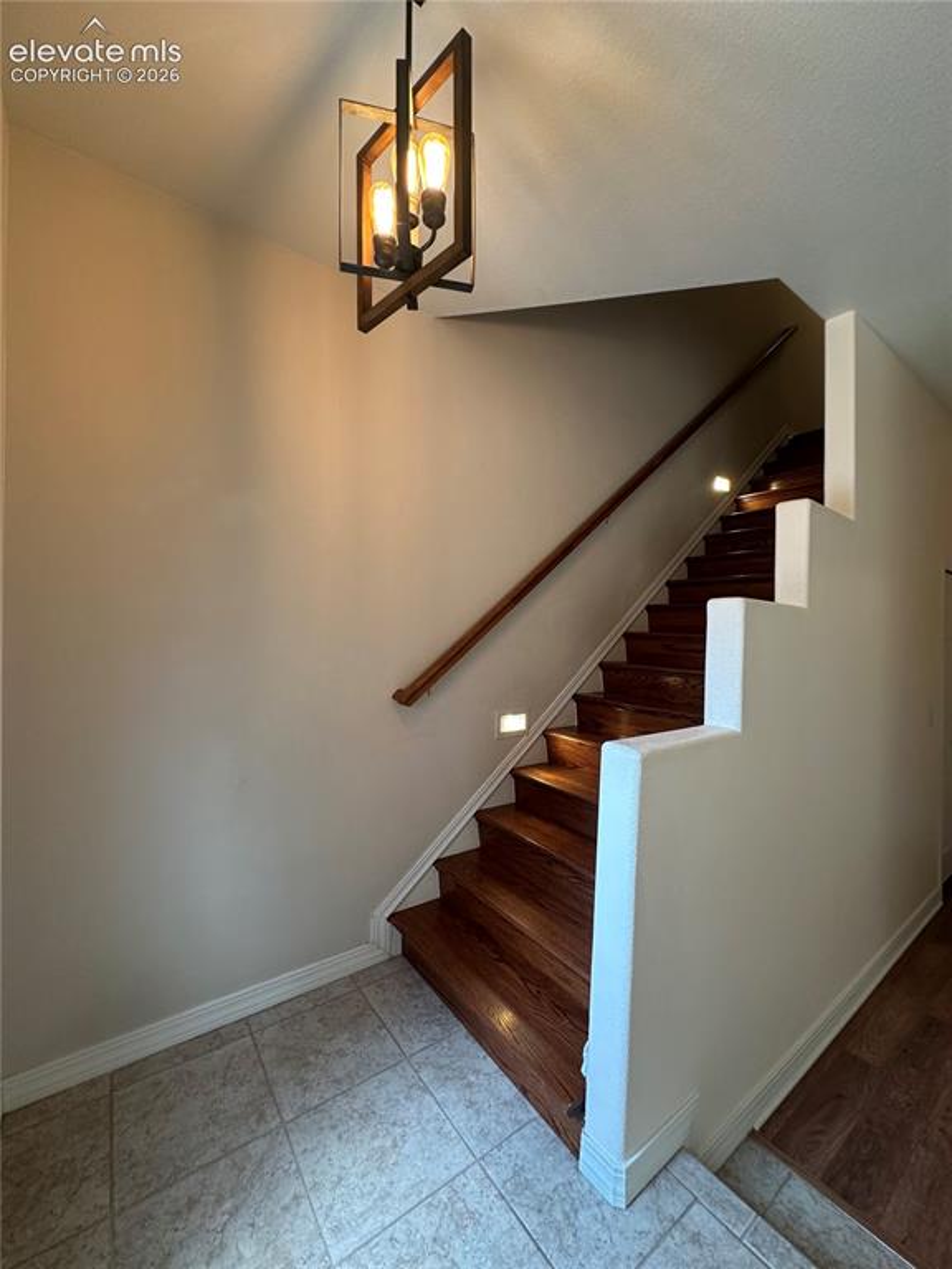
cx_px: 476
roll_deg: -1.5
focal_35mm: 14
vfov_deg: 102.1
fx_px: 513
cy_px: 634
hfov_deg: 85.7
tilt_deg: +0.3
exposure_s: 1/60
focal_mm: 2.22
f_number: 2.2
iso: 160
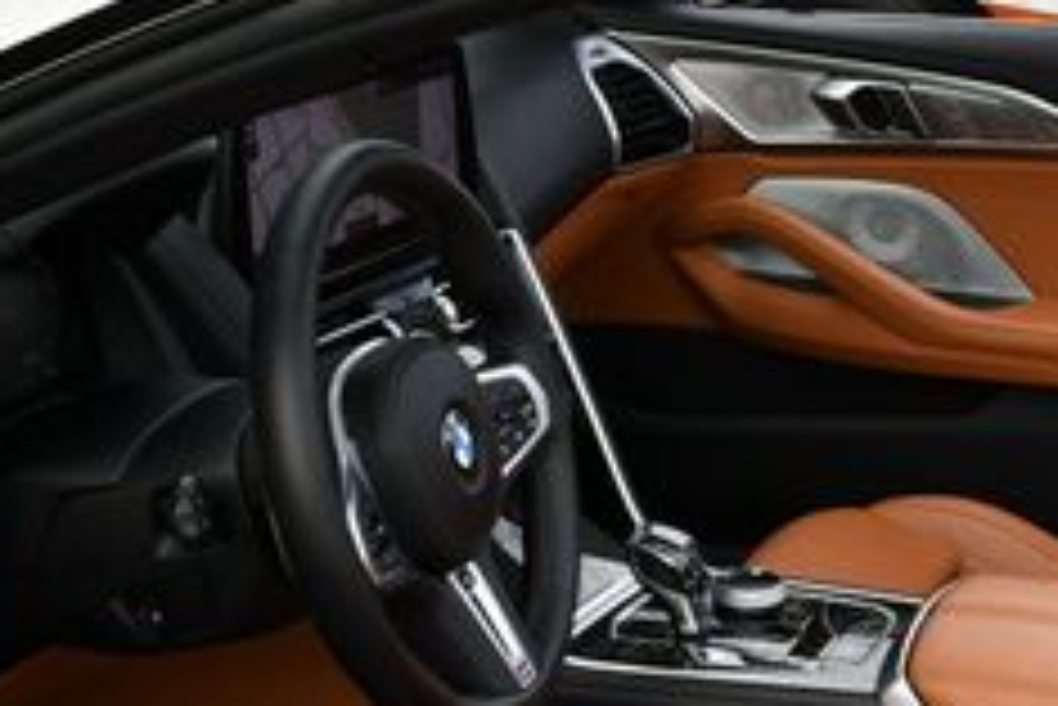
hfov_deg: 20.6
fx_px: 2882
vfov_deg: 13.8
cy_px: 688
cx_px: 815
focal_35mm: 98
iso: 200
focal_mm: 18
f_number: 8
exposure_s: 1/250
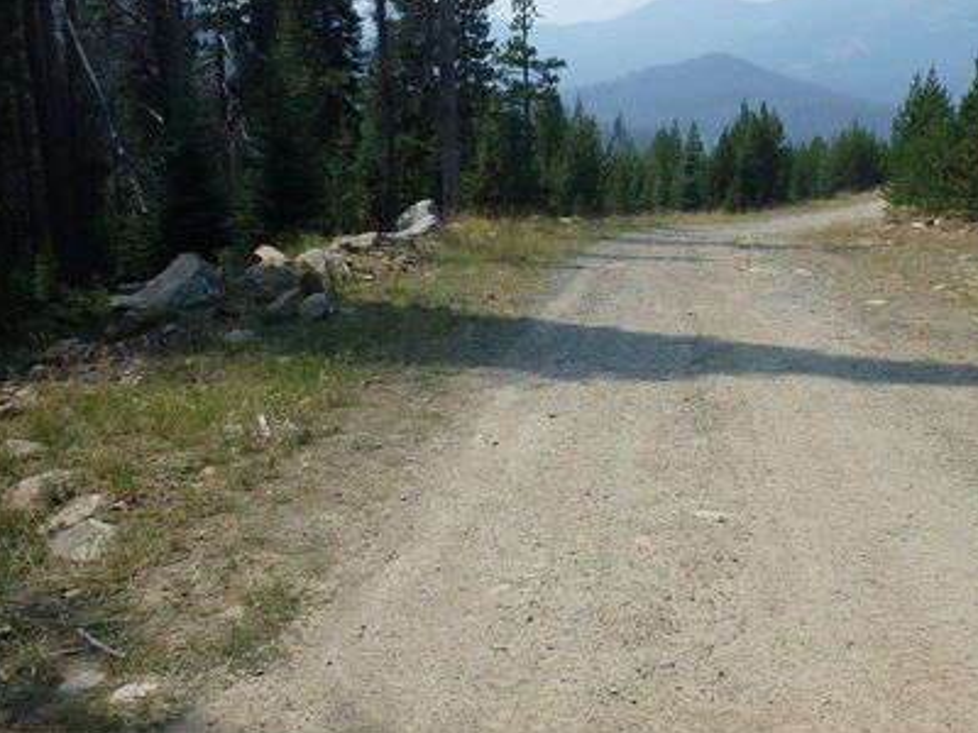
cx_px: 601
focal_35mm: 35
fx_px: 989
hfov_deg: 52.2
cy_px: 282
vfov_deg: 40.5
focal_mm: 5
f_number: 11
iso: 125
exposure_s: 1/125
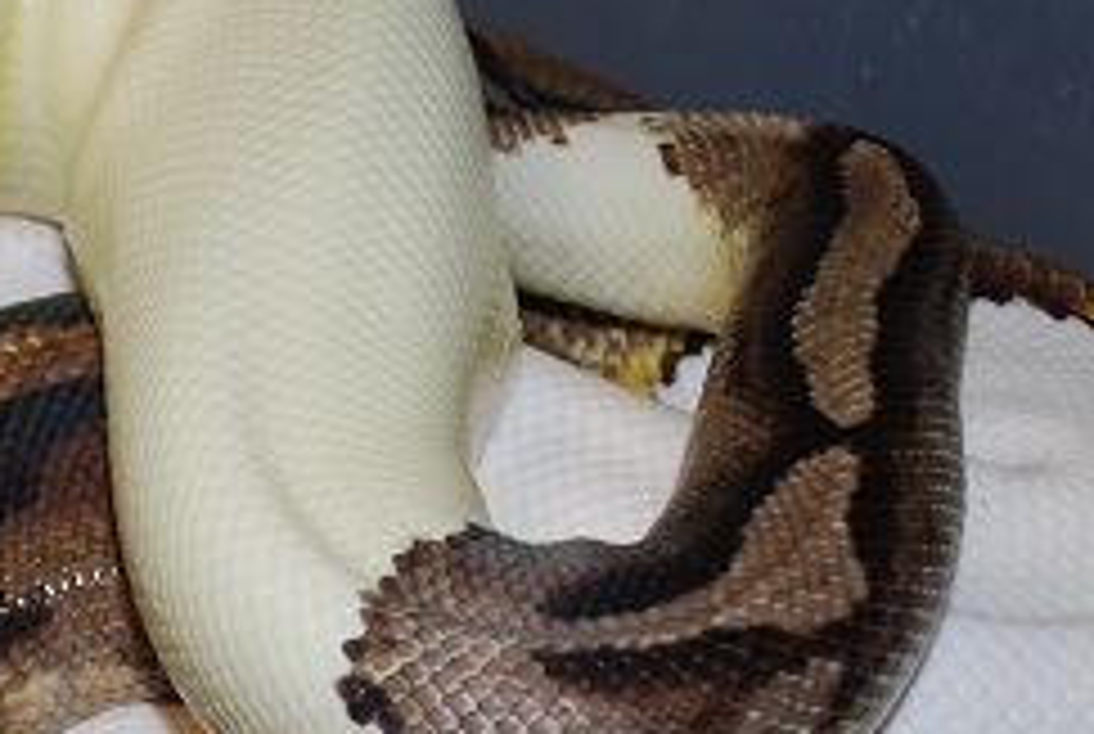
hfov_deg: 13.0
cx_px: -250
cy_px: 862
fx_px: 4658
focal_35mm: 153
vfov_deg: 8.9
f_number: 5
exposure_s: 1/60
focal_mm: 32
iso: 200
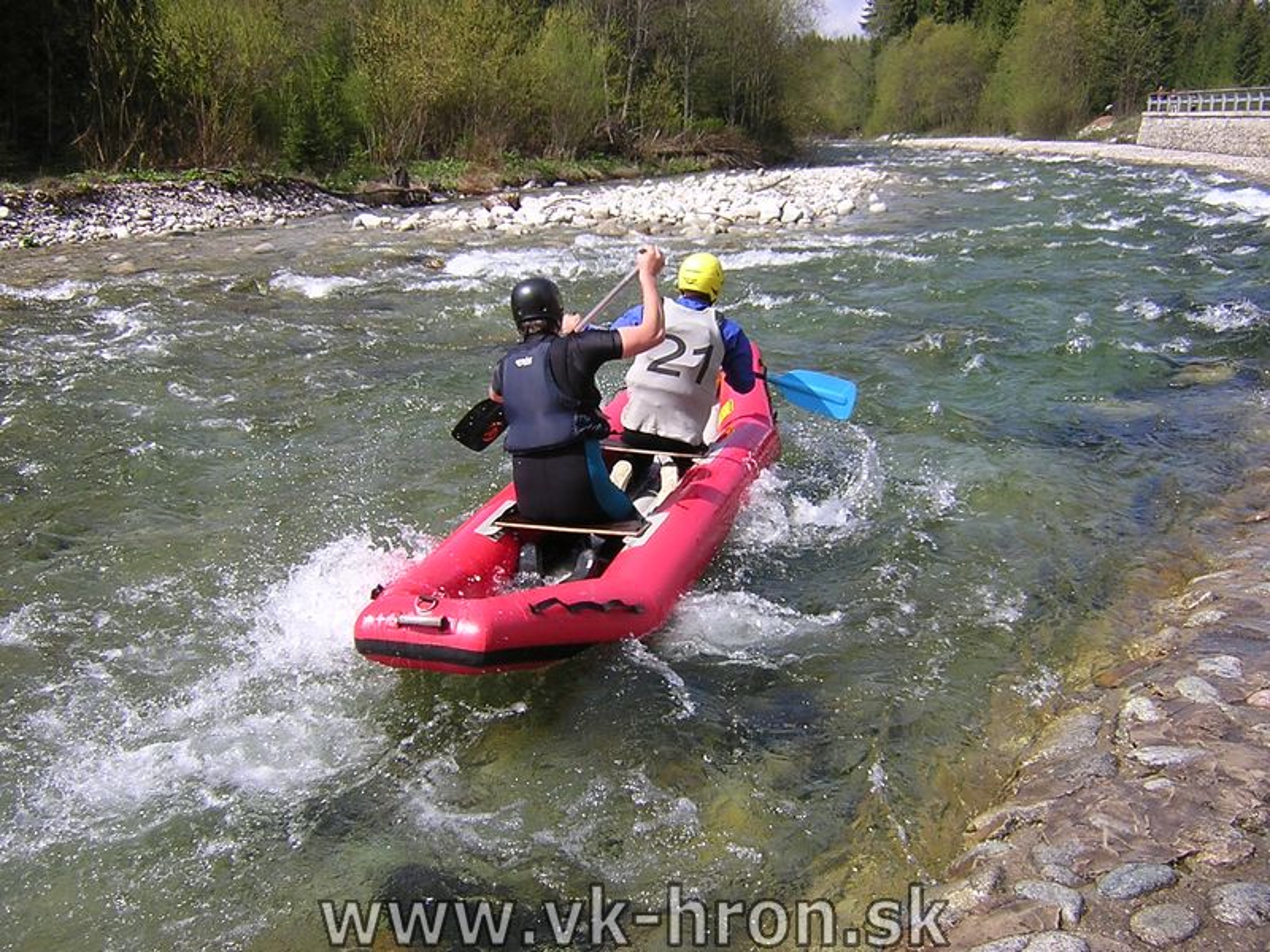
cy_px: 476
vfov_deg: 39.7
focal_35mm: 36
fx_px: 1321
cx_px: 635
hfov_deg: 51.4
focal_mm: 4.7
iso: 100
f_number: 5.2
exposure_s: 1/296
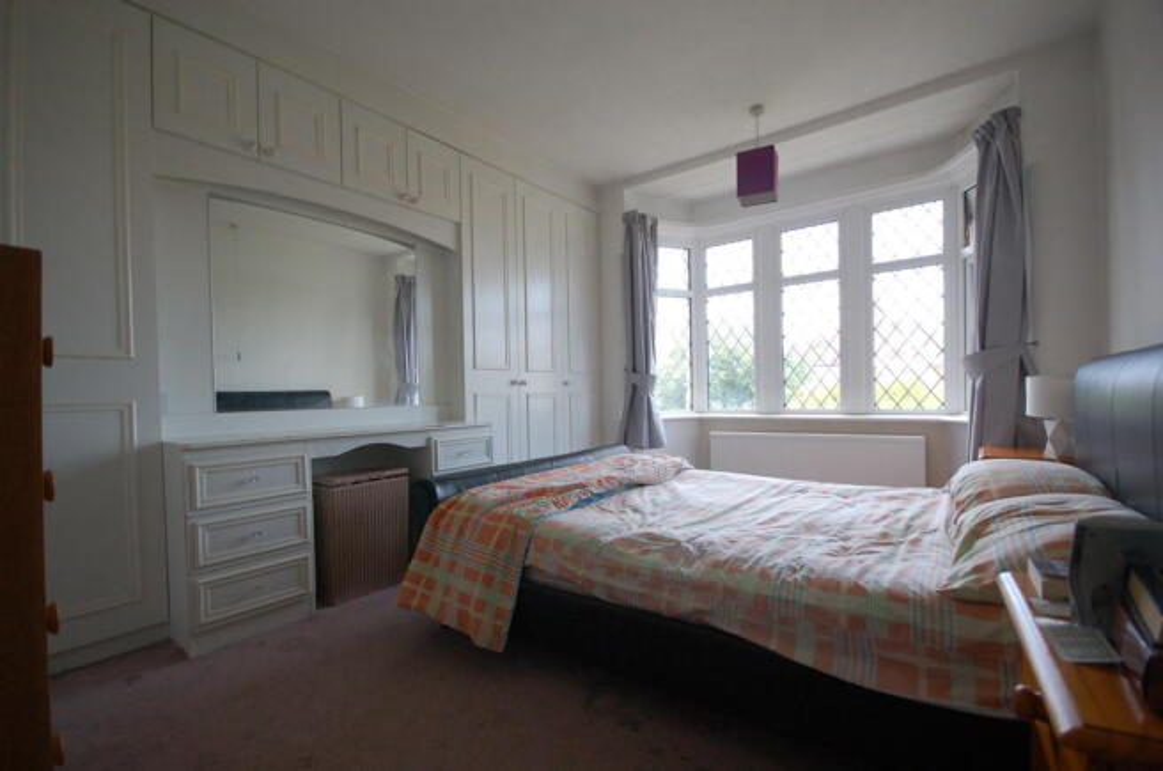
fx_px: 484
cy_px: 386
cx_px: 582
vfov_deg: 77.1
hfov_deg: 100.5
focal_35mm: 15
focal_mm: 10
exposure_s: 1/125
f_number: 5.6
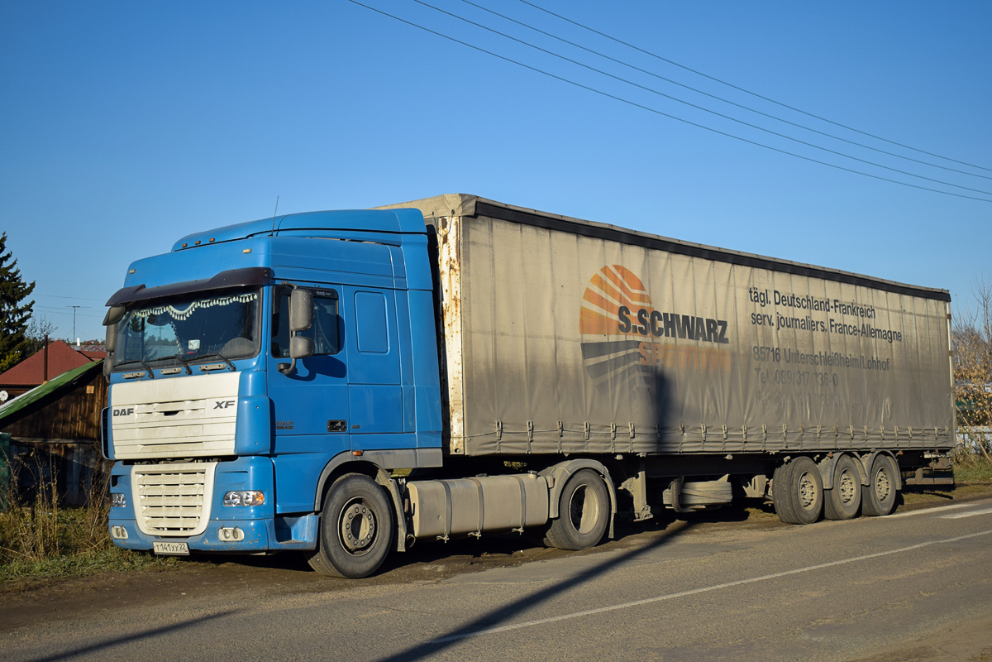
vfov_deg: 28.1
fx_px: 1323
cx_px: 496
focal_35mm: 48
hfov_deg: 41.1
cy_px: 331
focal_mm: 32
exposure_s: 1/1600
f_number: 7.1
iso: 200
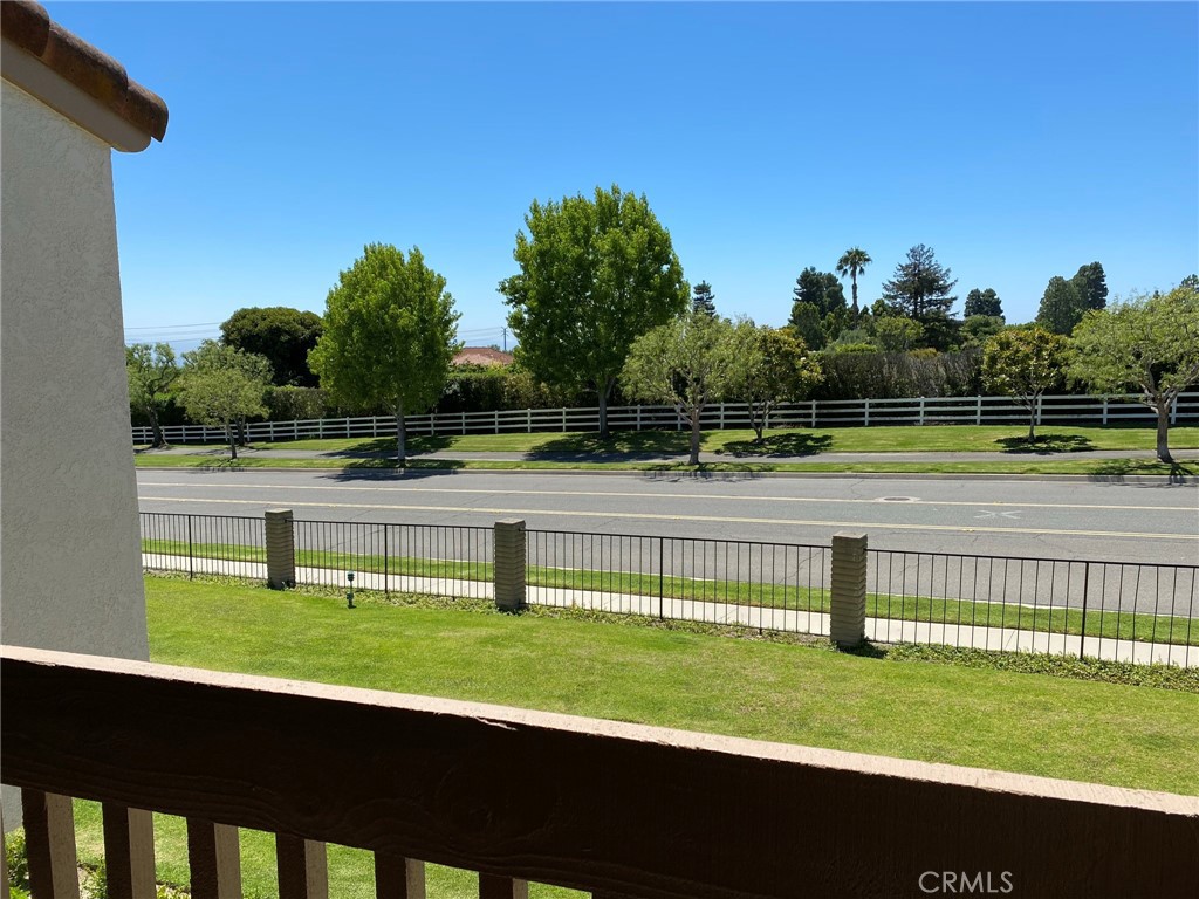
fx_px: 901
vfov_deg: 53.1
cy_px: 450
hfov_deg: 67.3
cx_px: 600
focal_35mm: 26
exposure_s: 1/3300
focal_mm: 4.25
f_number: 1.8
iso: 32
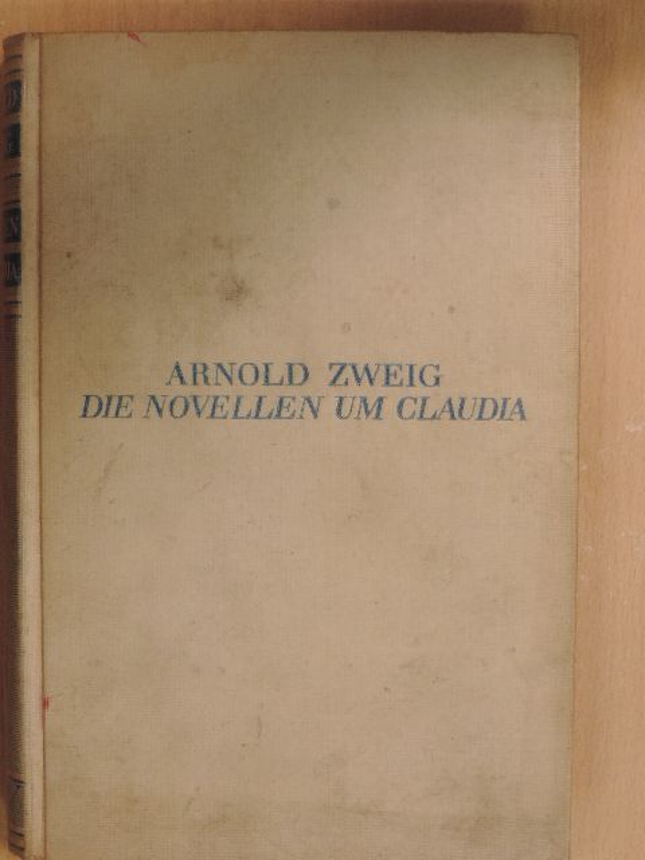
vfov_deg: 32.2
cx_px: 322
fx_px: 1491
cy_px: 430
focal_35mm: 60
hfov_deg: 24.4
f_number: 3.7
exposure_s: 1/30
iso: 400
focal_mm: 10.7
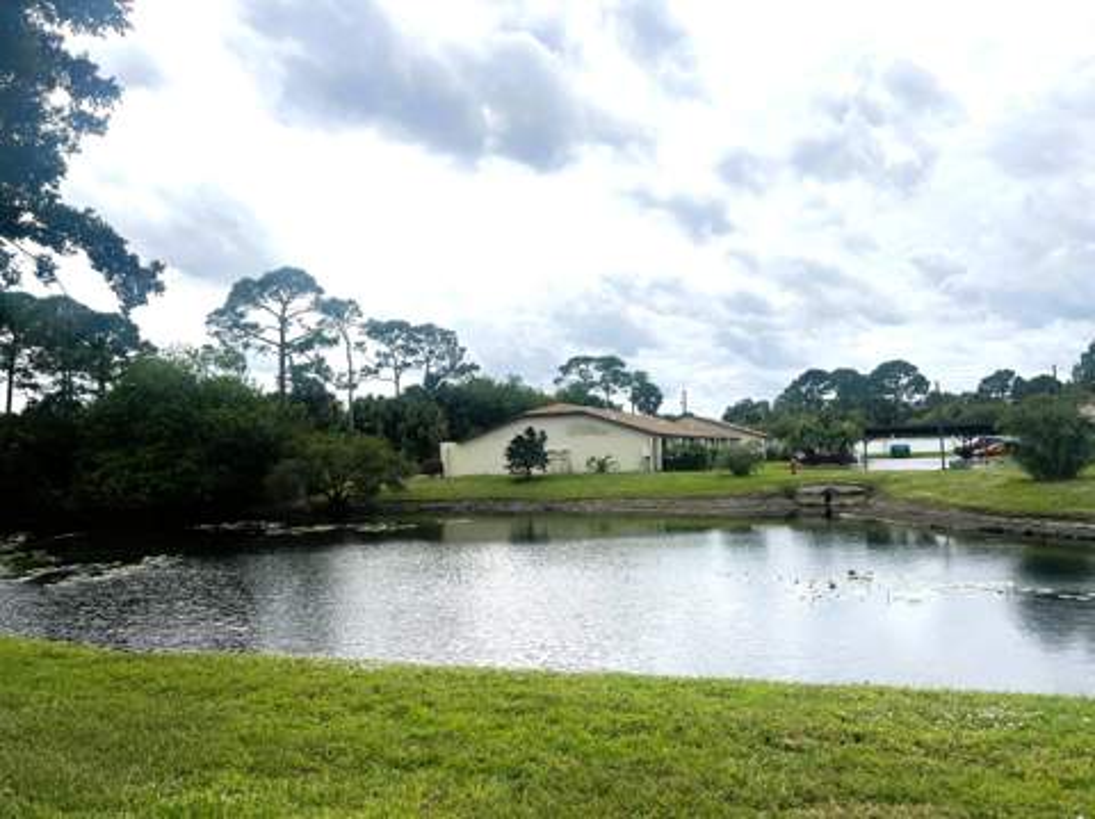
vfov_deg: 53.0
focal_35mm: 26
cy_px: 410
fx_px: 822
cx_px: 548
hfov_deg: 67.4
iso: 50
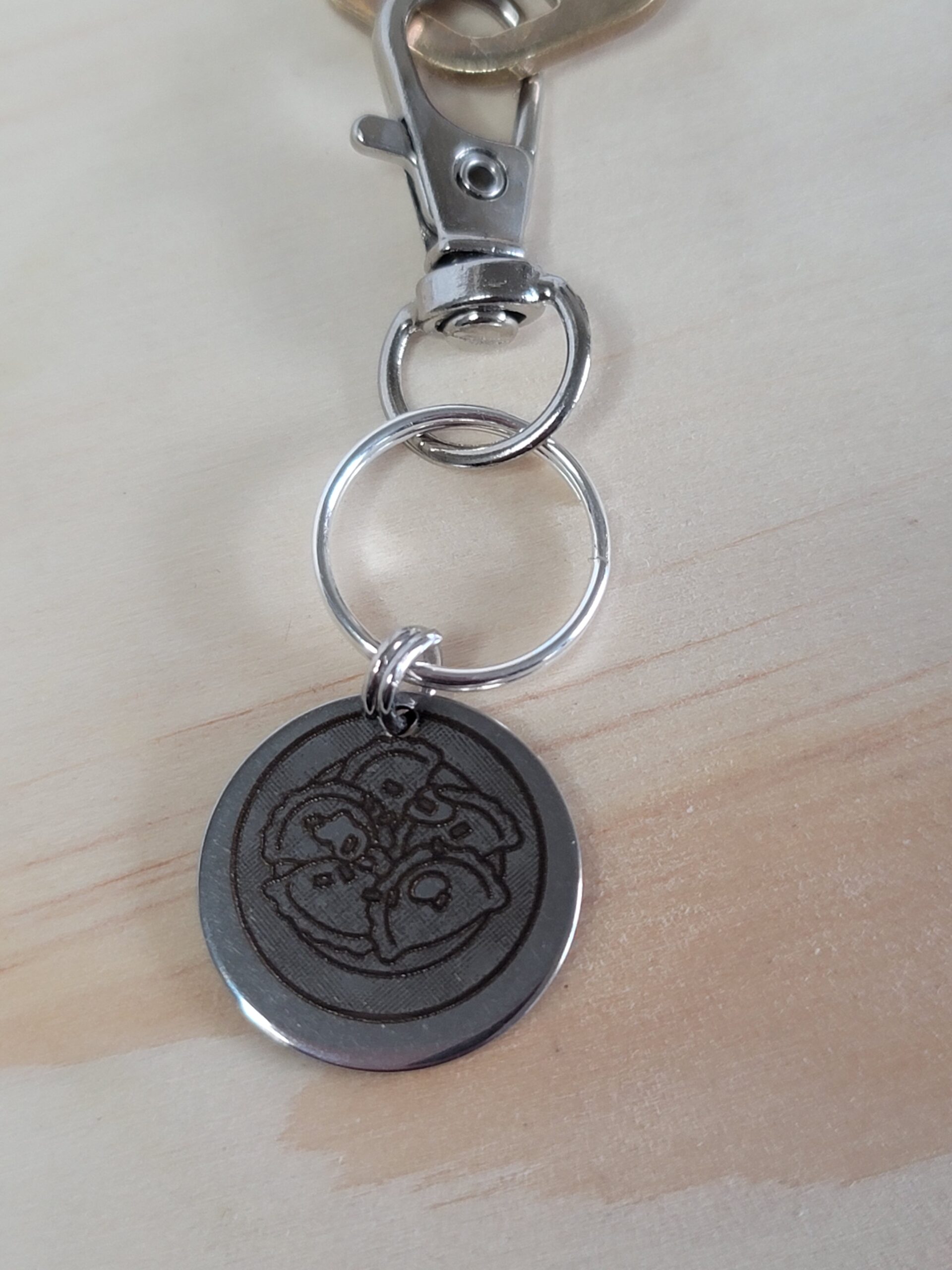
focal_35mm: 25
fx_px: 917
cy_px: 635
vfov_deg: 69.4
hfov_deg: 54.9
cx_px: 476
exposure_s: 1/120
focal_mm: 7
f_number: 1.8
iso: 125
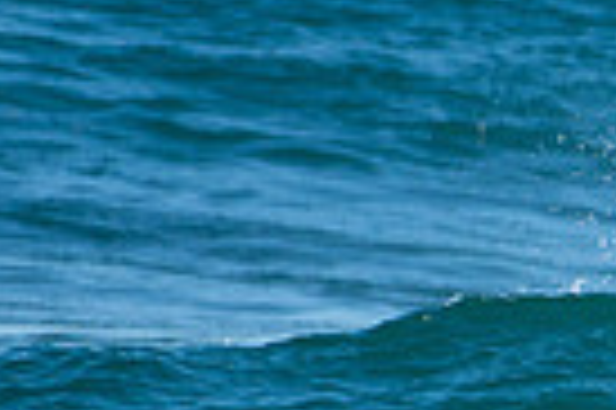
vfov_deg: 0.4
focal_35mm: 3178
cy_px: 399
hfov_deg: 0.6
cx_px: 1214
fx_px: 54314
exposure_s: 1/1000
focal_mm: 500
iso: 320
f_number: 5.6
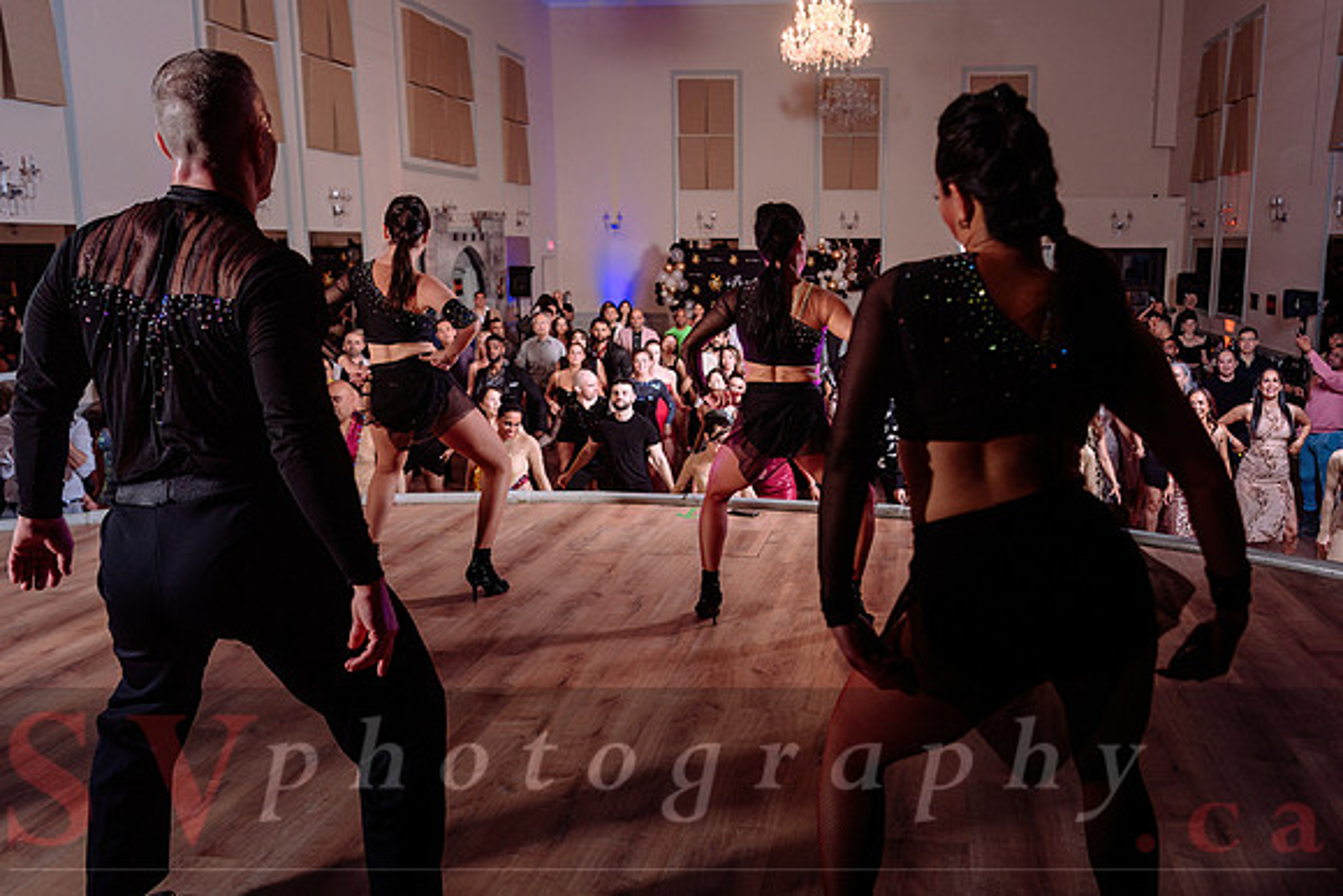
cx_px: 797
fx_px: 1063
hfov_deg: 64.0
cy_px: 430
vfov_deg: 45.7
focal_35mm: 28
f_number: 2.8
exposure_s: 1/160
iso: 500
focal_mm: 24
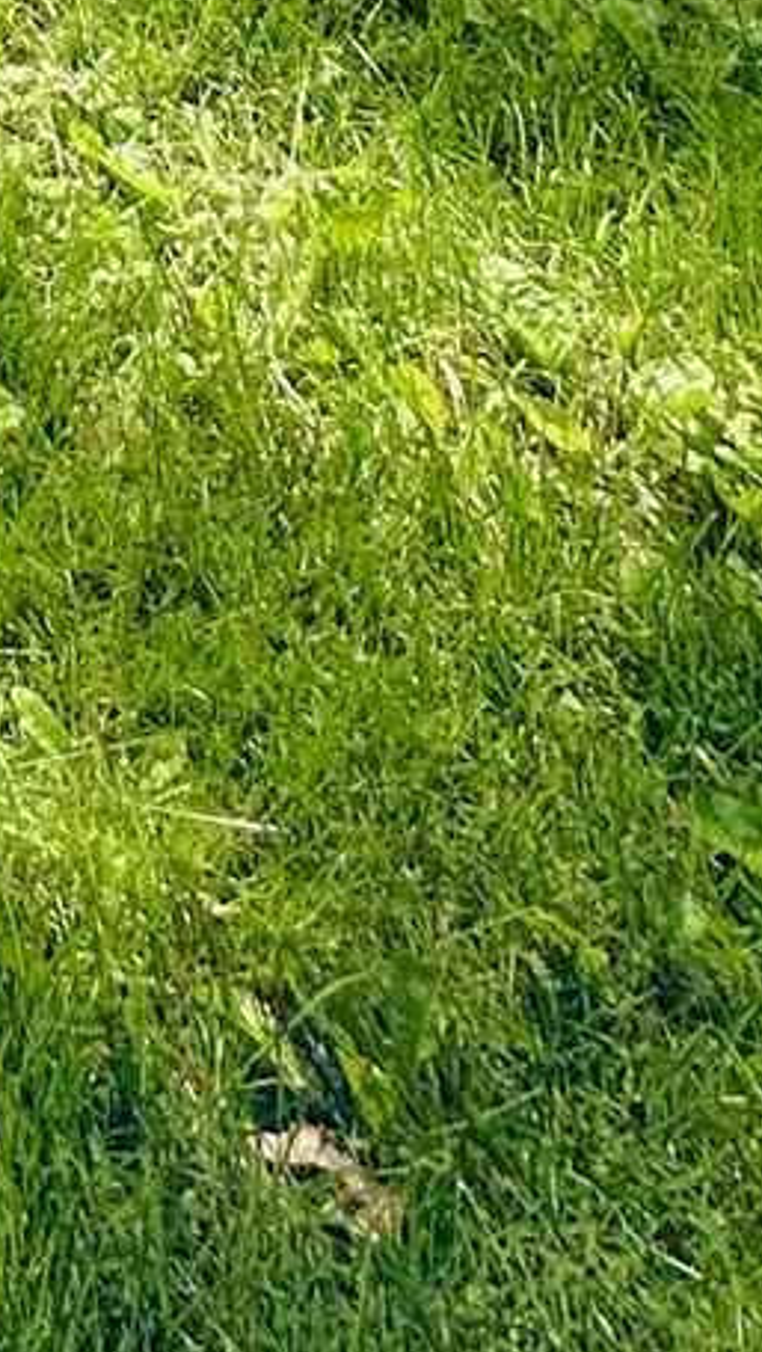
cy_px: -1755
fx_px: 2762
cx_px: -993
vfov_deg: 15.9
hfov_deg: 12.7
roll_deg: -1.1
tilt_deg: -1.8
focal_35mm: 77
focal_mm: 2.22
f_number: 2.2
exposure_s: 1/590
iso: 40
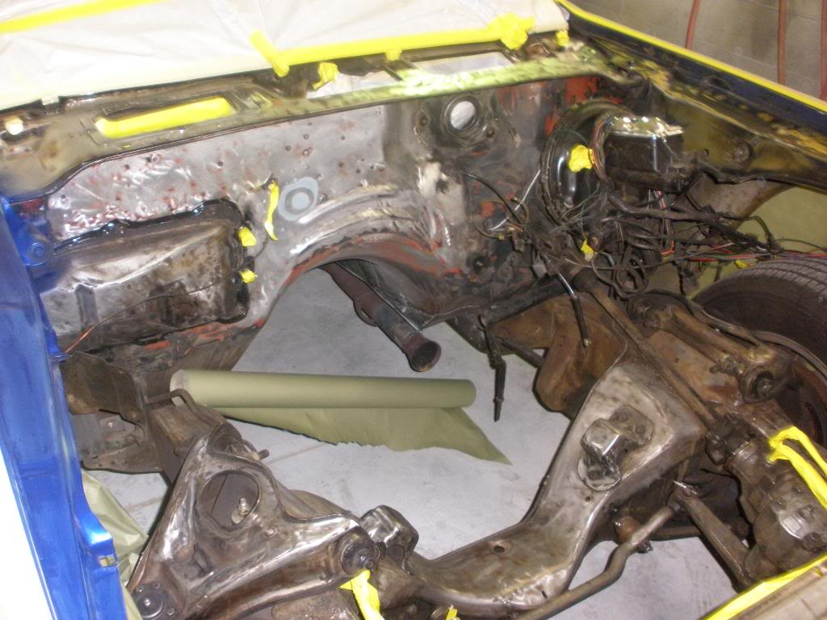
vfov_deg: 39.7
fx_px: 860
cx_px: 414
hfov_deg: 51.4
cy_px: 310
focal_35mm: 36
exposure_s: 1/30
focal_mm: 6.3
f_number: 3.5
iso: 320
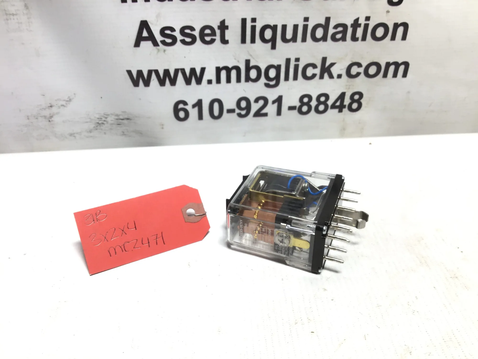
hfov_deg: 58.4
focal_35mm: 31
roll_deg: -0.9
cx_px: 239
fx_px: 428
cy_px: 180
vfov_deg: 45.4
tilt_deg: -32.0
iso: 32
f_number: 2.4
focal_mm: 3.3
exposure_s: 1/120
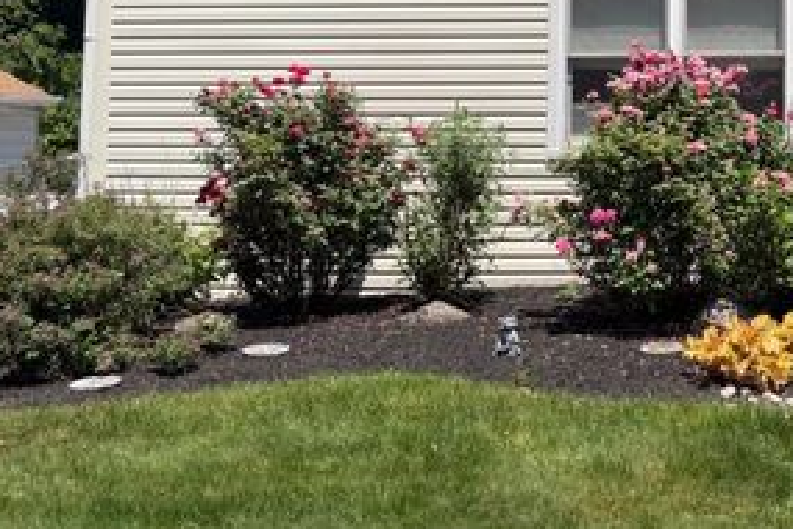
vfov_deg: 25.3
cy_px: 65
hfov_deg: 34.5
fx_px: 1145
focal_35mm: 52
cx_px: 804
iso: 80
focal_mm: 6.76
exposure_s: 1/4167
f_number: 1.78
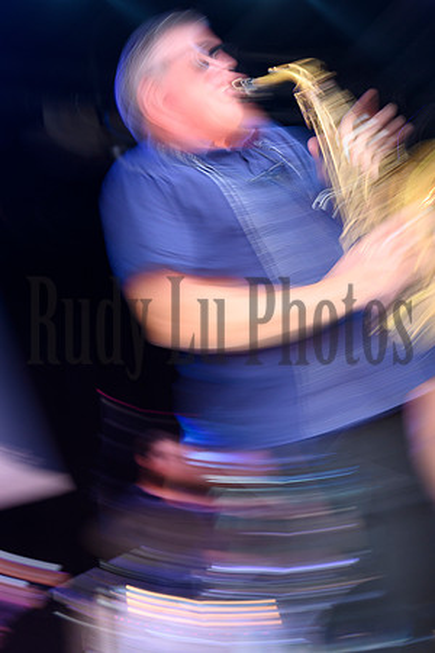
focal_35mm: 105
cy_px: 326
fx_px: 1903
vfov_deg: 19.5
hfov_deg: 13.0
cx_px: 218
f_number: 8
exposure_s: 1/8
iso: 360
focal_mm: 70
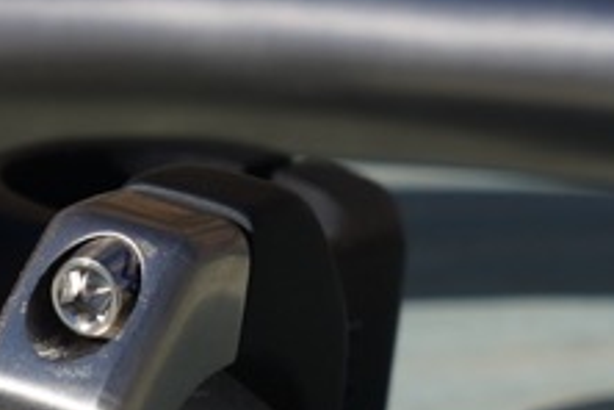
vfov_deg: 3.4
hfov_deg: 5.1
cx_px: -232
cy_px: 388
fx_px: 6873
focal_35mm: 403
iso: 100
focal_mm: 70
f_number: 6.7
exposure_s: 1/500
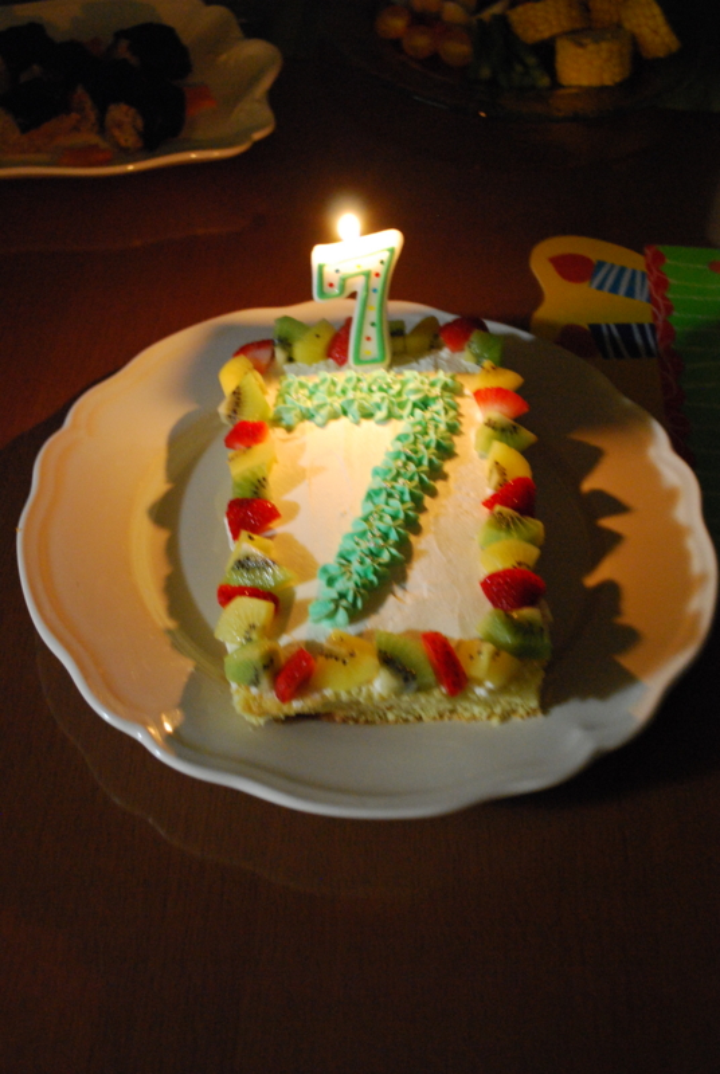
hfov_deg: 30.0
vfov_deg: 43.5
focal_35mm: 45
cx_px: 360
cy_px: 537
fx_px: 1345
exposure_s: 1/8
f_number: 4.8
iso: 1600
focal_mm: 30
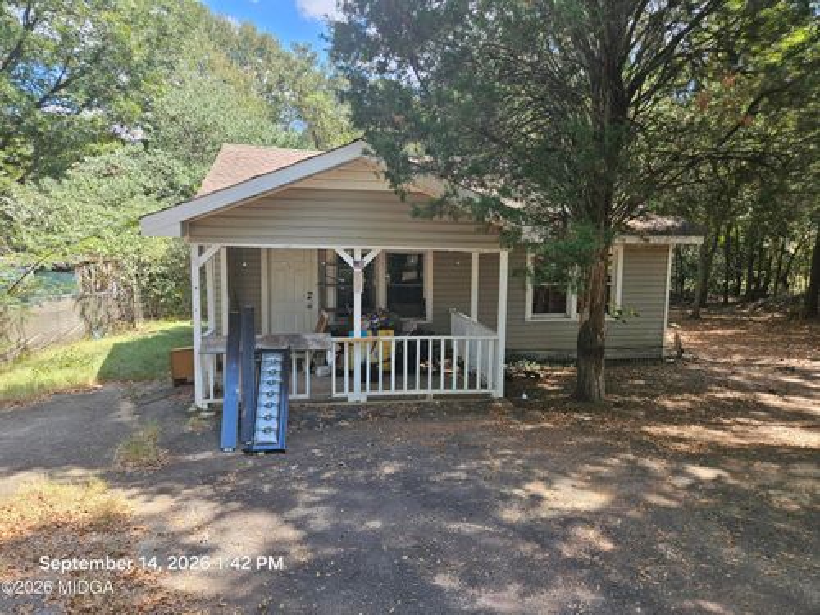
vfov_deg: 58.9
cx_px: 410
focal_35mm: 23
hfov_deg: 73.9
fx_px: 545
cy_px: 308
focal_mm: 5.4
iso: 100
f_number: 1.8
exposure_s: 1/719
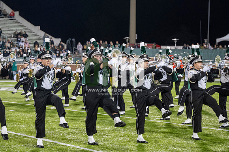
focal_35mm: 105
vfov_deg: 13.0
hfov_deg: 19.5
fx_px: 668
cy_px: 76
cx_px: 114
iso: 1000
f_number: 2.8
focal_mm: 70
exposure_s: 1/500
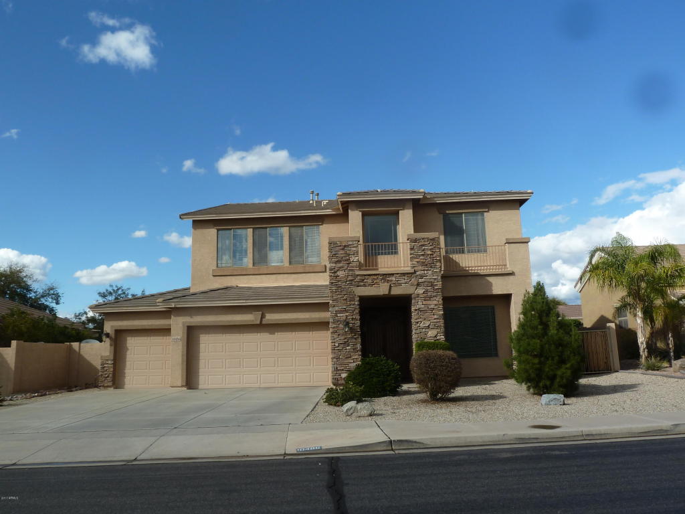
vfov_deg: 51.4
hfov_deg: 65.3
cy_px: 257
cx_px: 342
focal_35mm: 27
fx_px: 534
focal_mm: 4.4
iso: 80
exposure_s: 1/400
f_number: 5
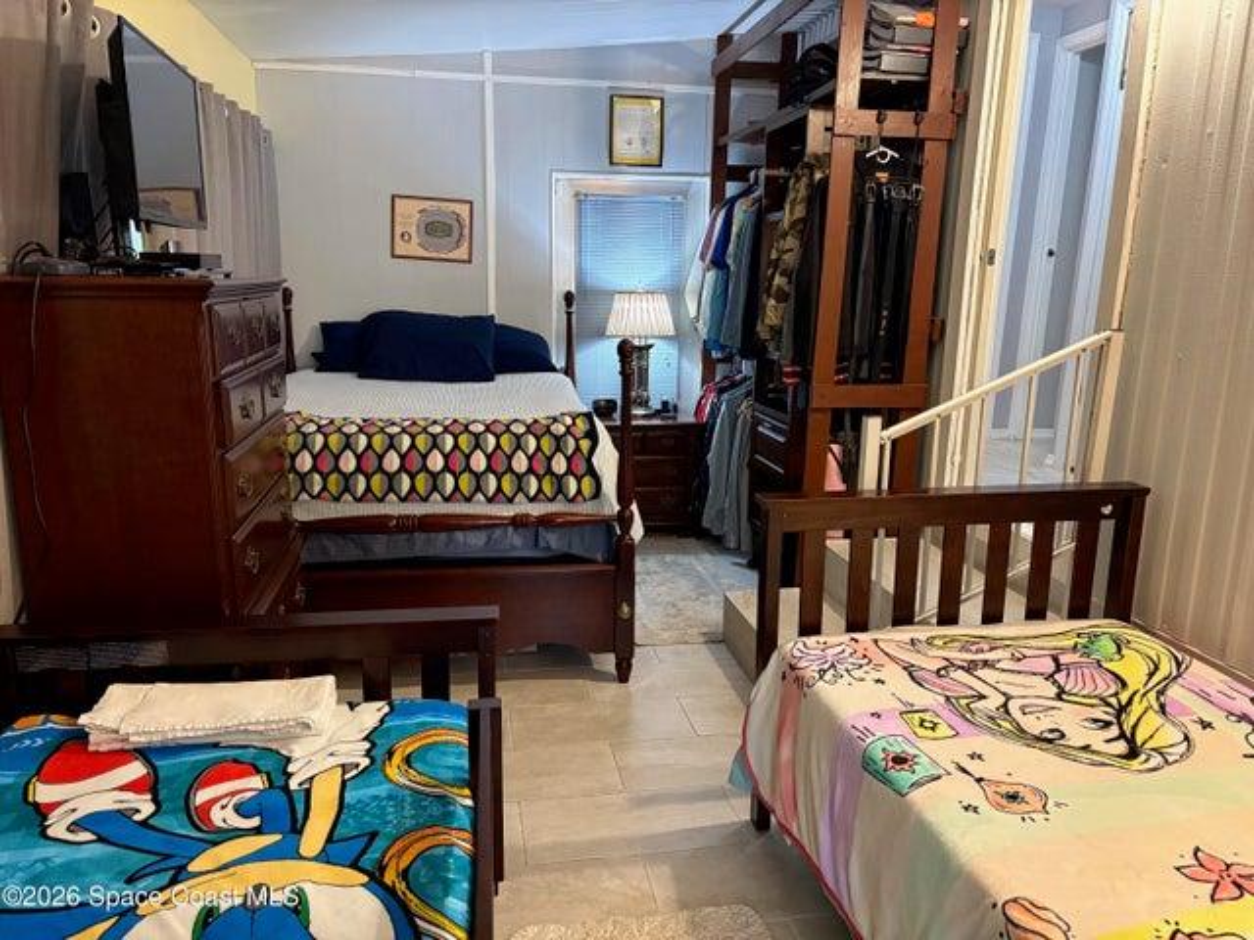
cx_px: 627
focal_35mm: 26
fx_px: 942
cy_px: 470
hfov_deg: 67.3
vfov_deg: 53.1
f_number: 1.6
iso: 500
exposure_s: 1/60
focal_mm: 5.96
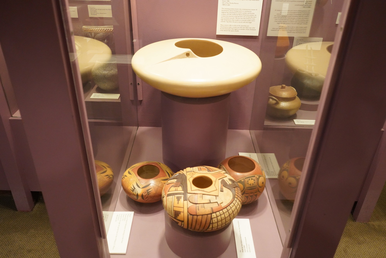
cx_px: 193
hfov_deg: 60.3
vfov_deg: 42.3
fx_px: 332
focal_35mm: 31
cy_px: 129
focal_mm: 31
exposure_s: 1/100
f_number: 5.6
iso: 6400
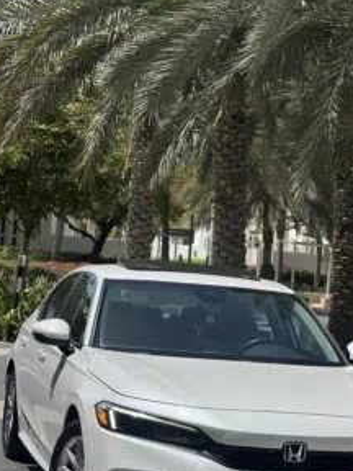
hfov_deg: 13.8
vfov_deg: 18.4
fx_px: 1455
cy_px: 283
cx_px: 222
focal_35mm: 107
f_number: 2.8
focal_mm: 9
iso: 32
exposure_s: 1/2137
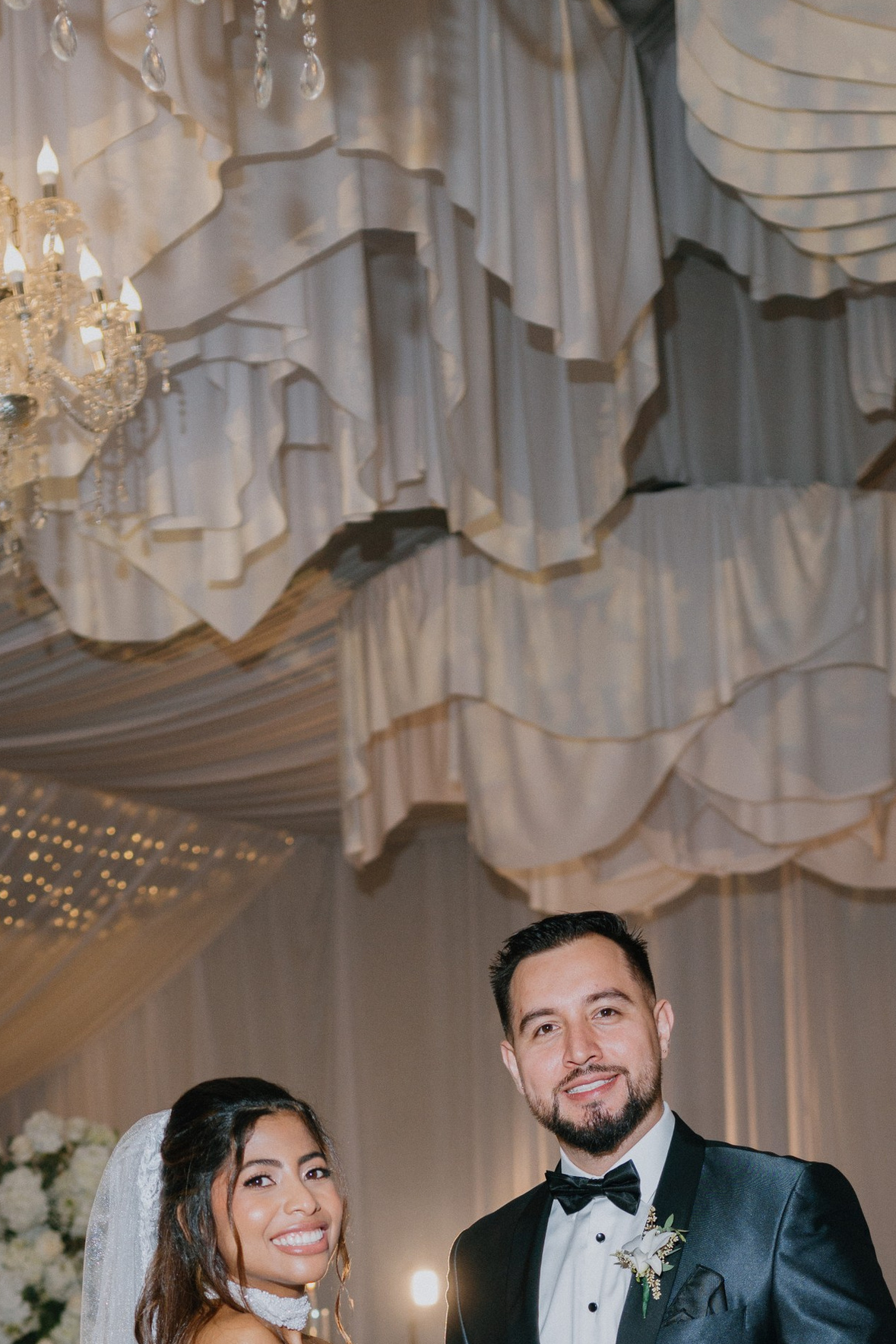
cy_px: 1450
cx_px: 355
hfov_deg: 17.9
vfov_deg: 24.9
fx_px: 2837
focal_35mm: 76
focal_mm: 35
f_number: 2.5
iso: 400
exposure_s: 1/200
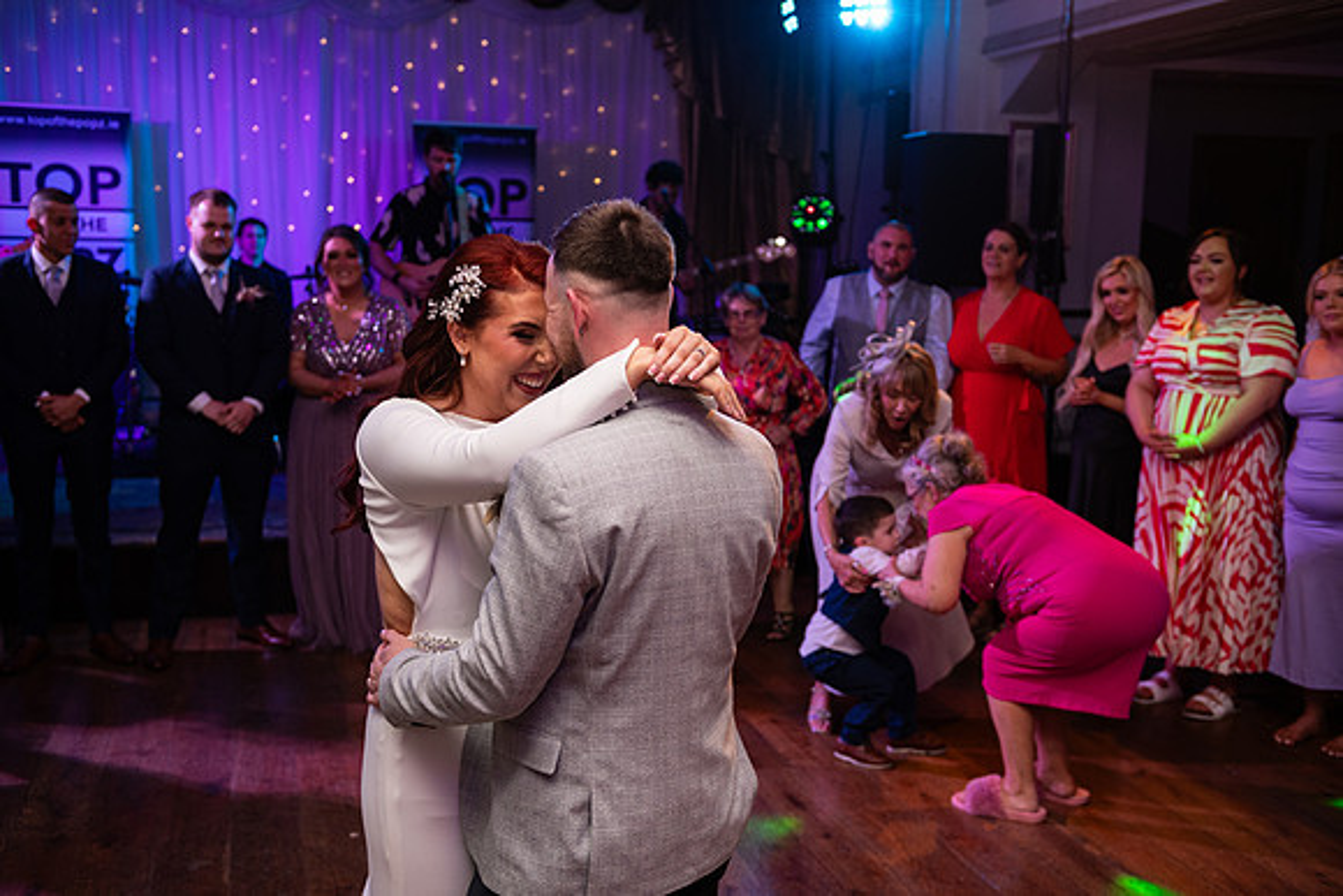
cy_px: 448
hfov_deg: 48.4
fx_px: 1493
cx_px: 672
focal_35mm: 40
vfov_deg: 33.4
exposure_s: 1/160
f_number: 3.5
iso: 500
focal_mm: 40
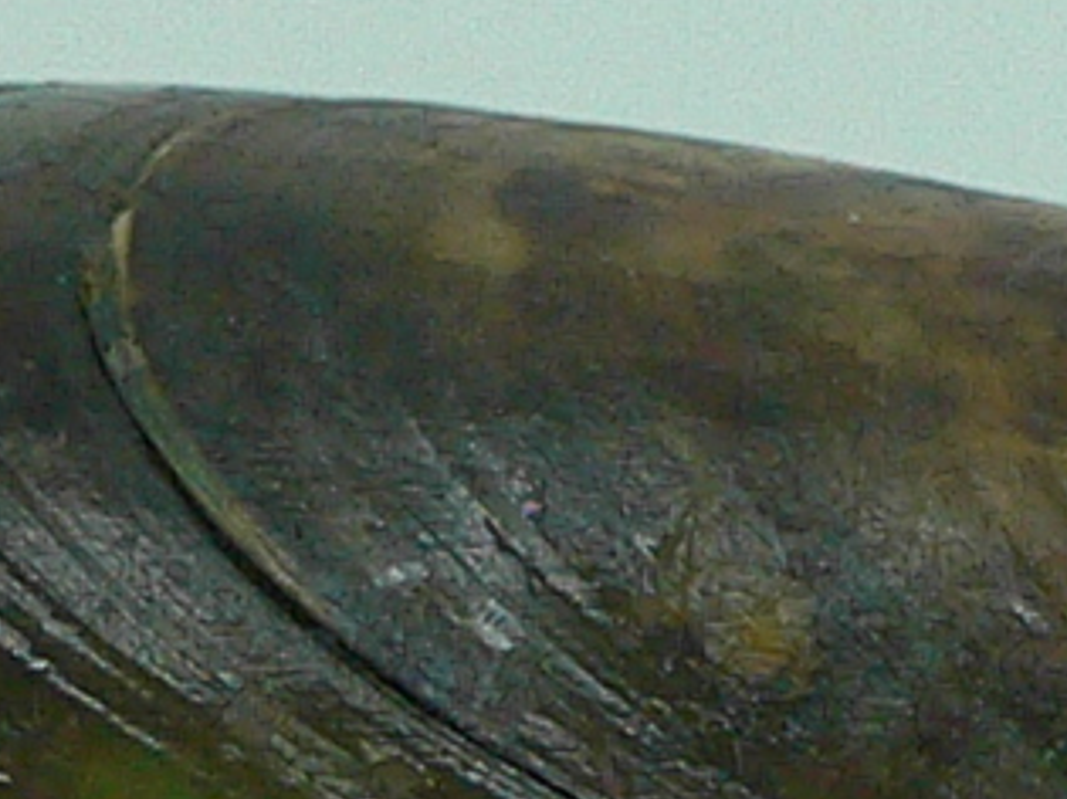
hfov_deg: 8.8
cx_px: 840
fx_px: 6902
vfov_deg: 6.5
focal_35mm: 224
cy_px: 1249
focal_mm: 4.6
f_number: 2.8
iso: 150
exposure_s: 1/60
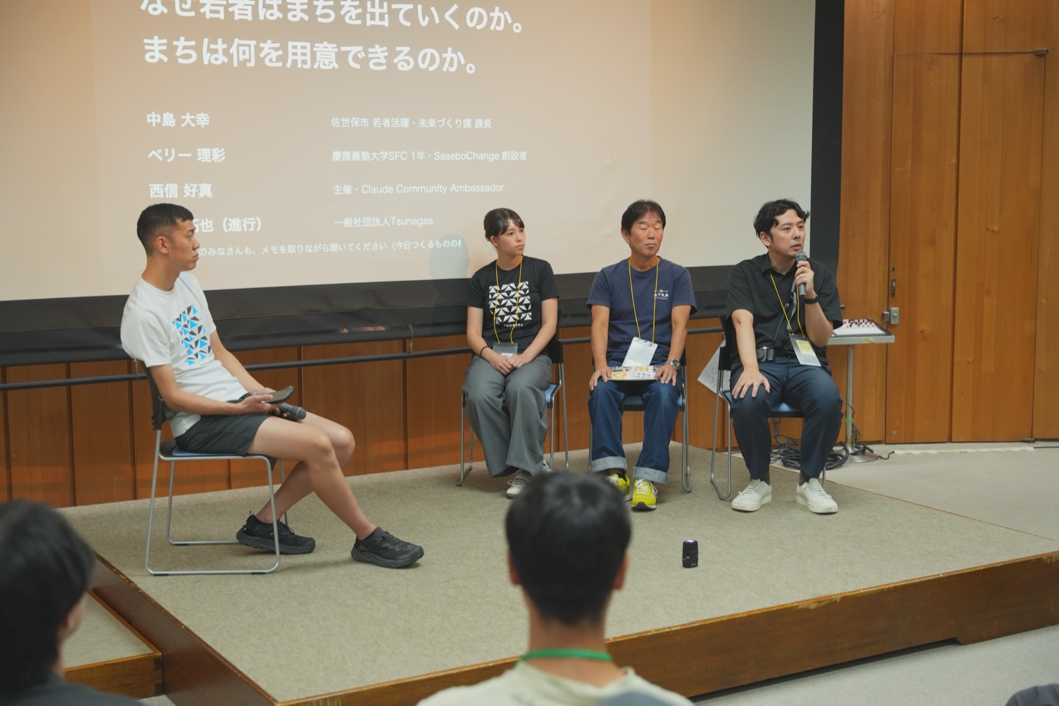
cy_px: 353
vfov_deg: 26.4
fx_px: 1503
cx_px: 530
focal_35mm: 51
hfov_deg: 38.8
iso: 1250
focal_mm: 51.1
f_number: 3.5
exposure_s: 1/125
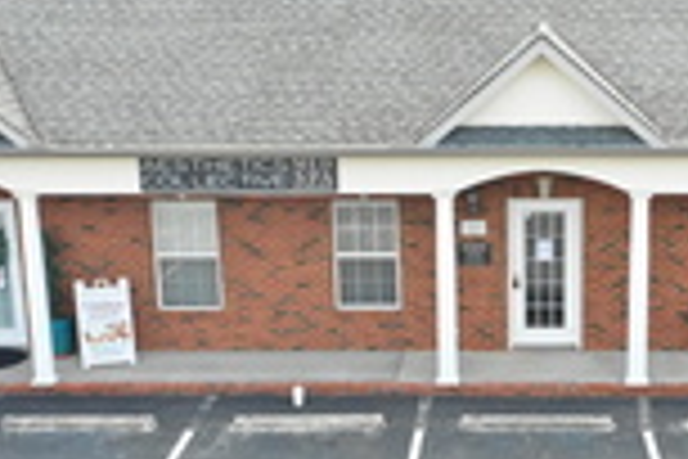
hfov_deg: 27.3
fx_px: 1395
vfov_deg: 18.5
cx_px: 531
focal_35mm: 73
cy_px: 353
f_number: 4.5
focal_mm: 10.26
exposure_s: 1/200
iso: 100
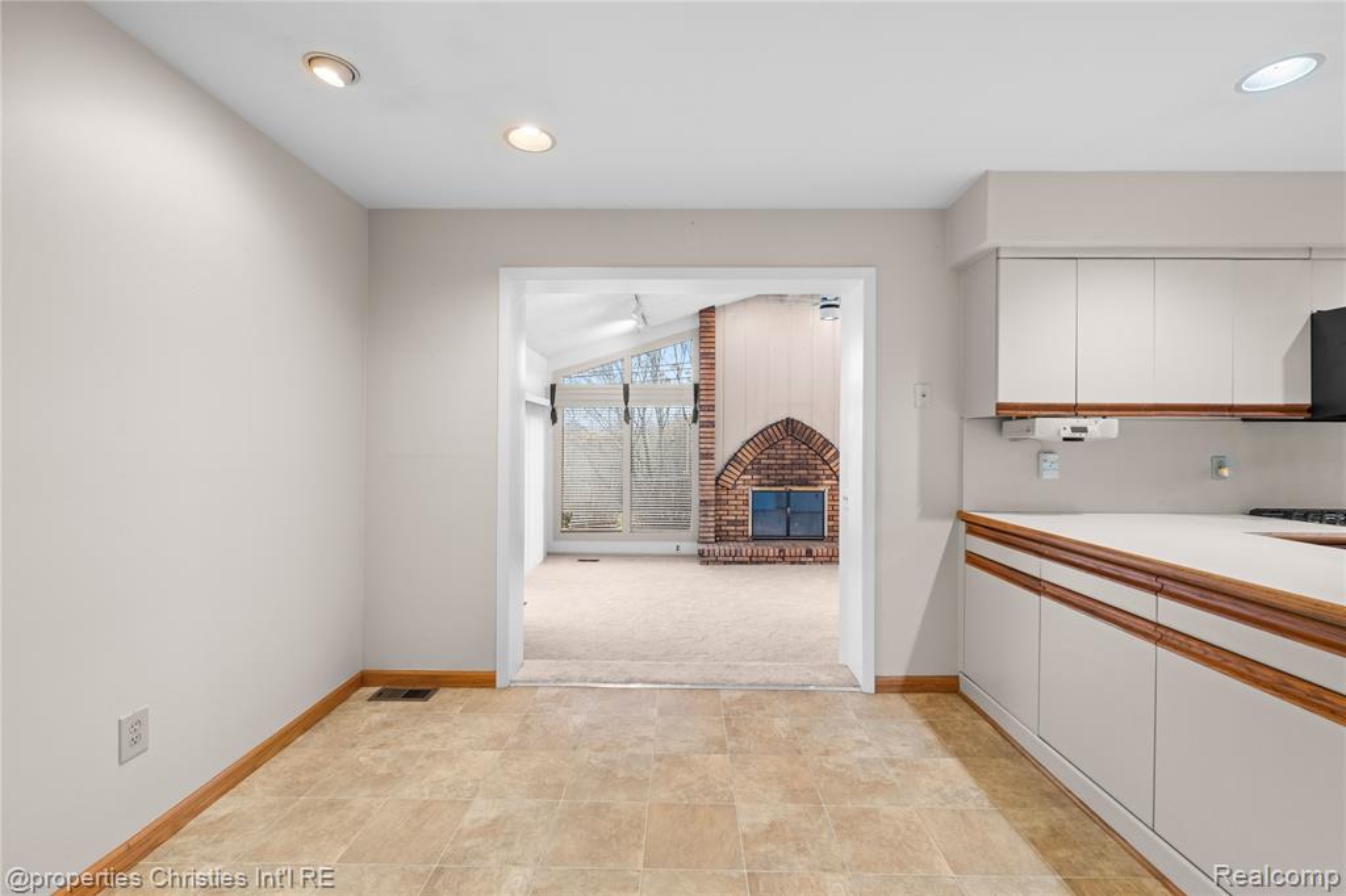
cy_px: 448
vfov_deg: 77.3
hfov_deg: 100.4
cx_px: 673
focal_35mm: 15
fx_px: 561
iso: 640
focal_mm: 10
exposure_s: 1
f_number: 5.6
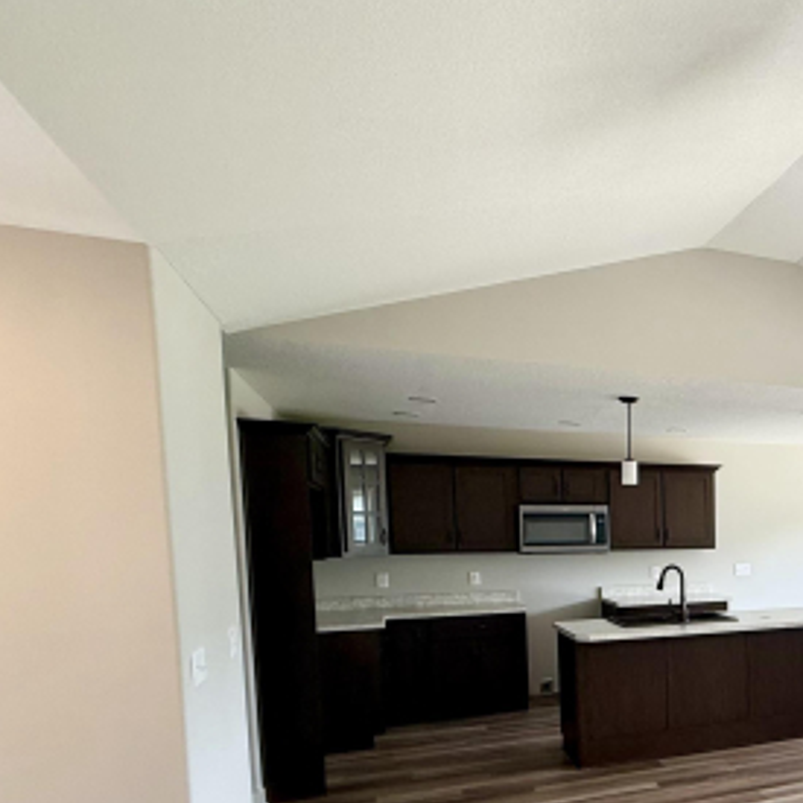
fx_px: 787
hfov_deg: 44.3
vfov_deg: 51.9
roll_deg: -0.4
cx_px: 837
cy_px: 593
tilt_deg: -4.3
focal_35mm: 30
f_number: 2.2
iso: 100
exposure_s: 1/120
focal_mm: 2.22
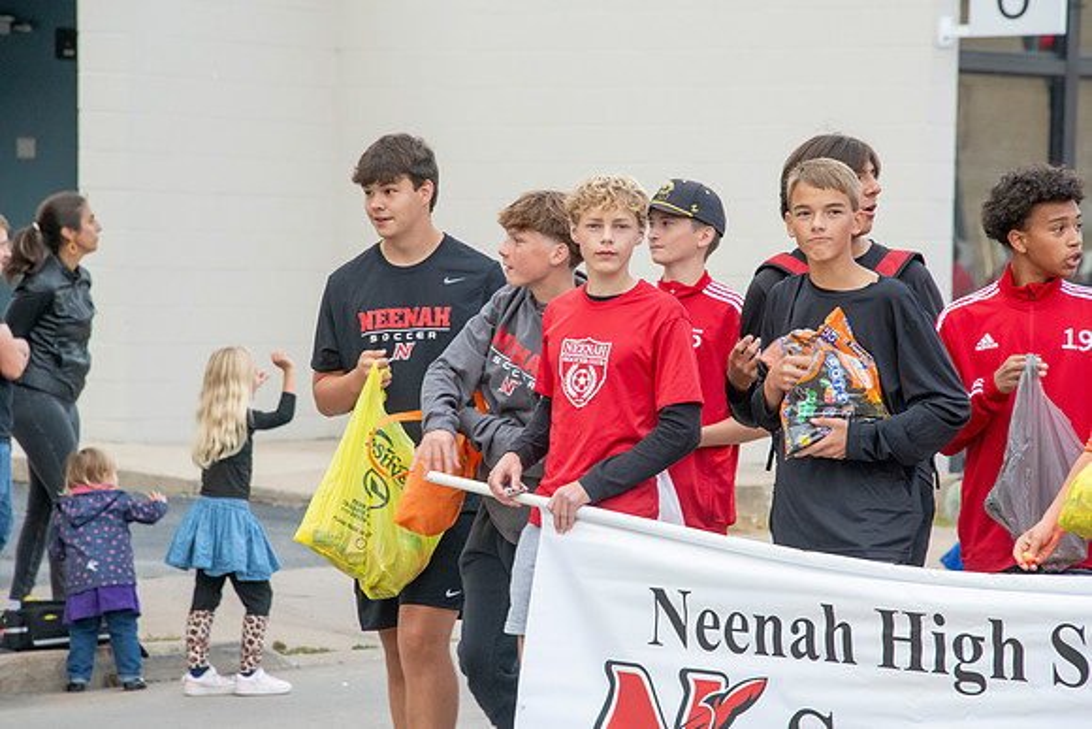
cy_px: 364
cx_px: 546
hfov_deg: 6.9
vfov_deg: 4.6
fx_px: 9102
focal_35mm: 300
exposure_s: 1/250
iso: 3200
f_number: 11
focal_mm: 300
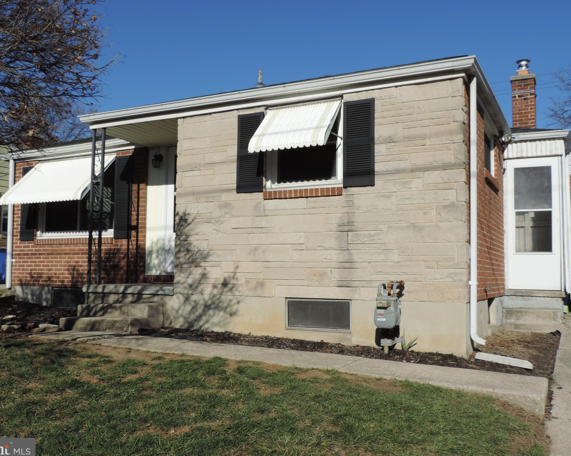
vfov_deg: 42.2
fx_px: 591
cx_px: 270
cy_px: 230
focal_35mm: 35
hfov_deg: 51.5
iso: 80
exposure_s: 1/1250
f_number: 3.6
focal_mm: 5.8
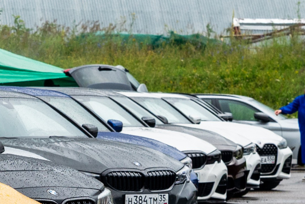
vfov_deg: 3.2
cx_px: -184
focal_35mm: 435
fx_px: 3686
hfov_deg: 4.7
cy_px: 171
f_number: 6.3
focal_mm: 85
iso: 400
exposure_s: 1/800
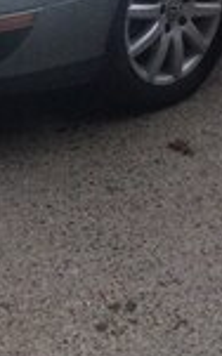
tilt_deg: -15.1
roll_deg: -2.0
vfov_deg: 18.6
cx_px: 57
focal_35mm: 101
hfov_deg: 12.9
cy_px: -156
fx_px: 981
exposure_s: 1/33
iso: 200
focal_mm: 4.15
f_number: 2.2
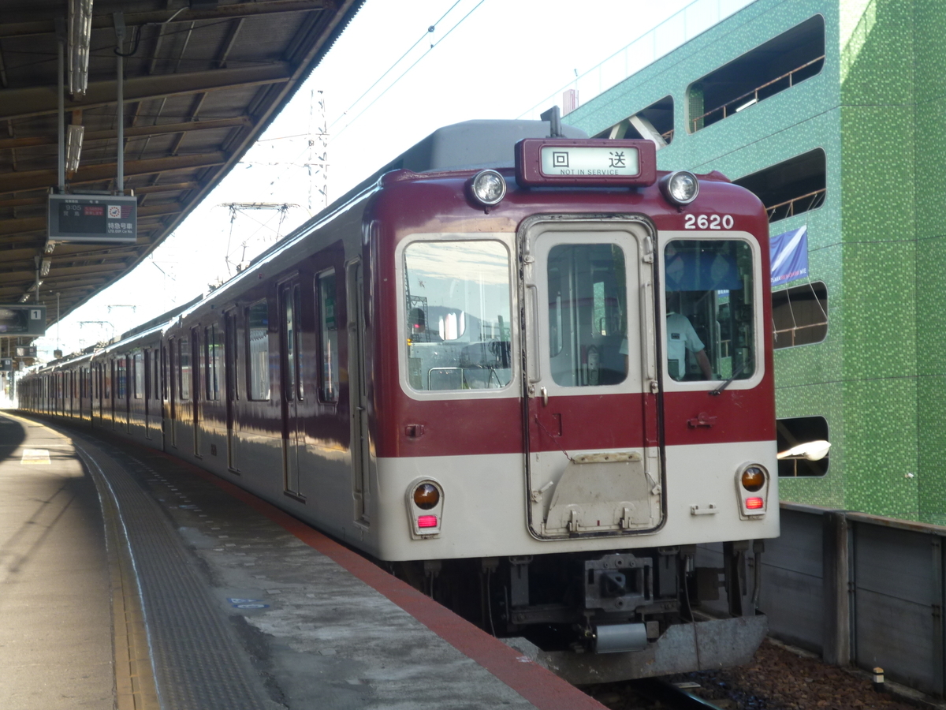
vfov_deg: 26.1
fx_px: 1530
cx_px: 473
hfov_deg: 34.3
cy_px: 355
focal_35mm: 56
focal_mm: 10
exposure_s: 1/80
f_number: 4.4
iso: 100
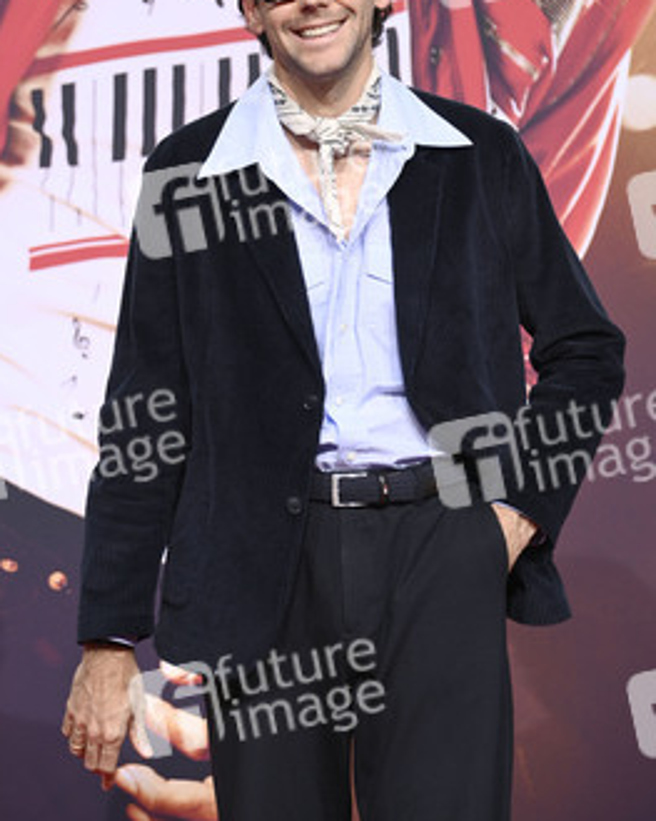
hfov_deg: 10.0
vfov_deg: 12.5
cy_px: 324
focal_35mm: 154
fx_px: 3739
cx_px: 329
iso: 400
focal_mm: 135
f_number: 5.6
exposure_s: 1/250
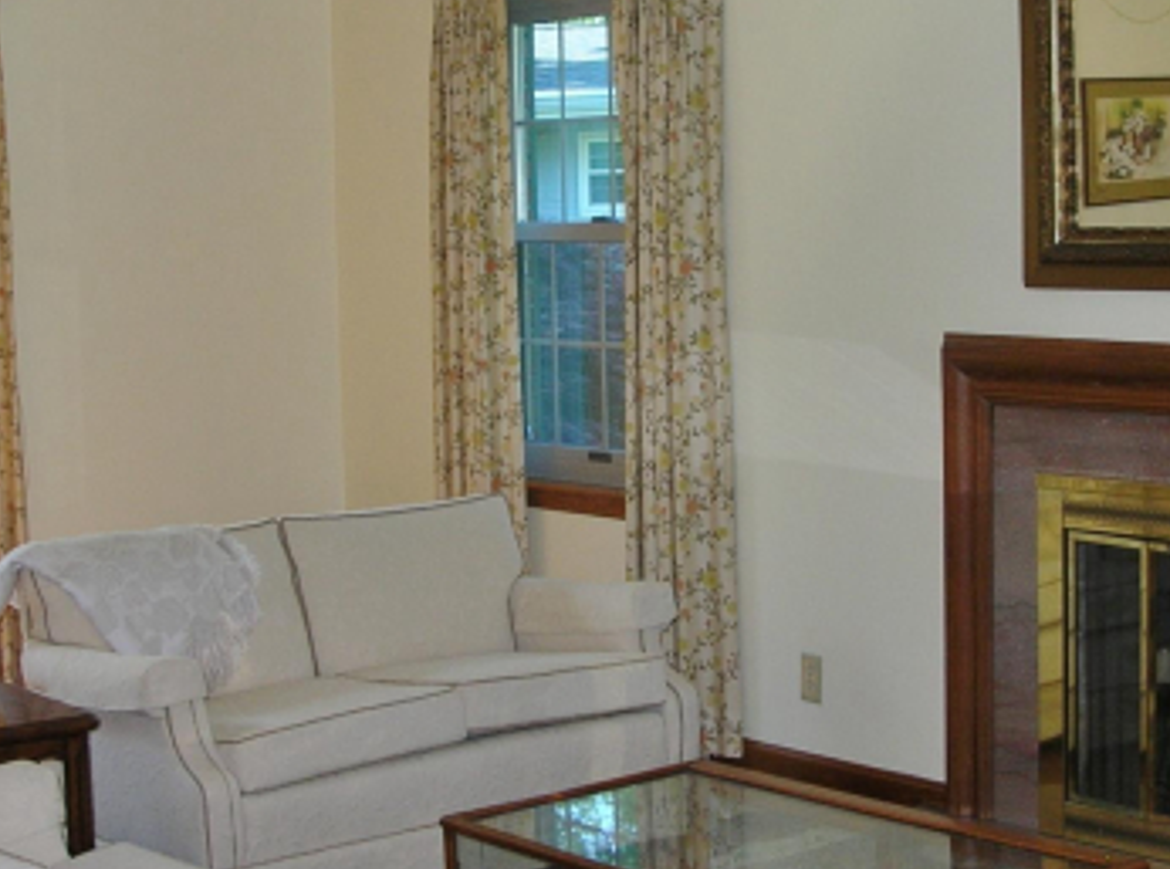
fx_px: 2358
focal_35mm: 70
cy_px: 382
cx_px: 720
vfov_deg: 20.9
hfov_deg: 27.8
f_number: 2.7
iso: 52
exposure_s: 1/60.1
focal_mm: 6
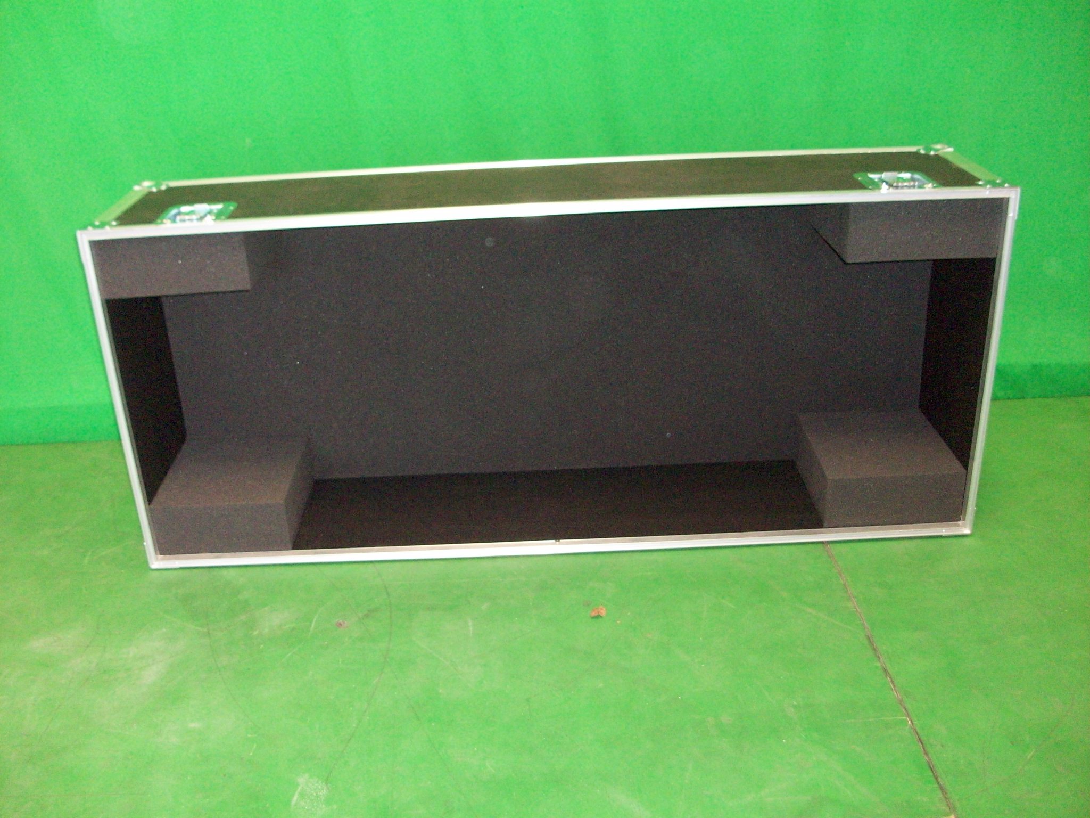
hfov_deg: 54.0
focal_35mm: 34
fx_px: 1071
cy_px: 409
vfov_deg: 41.8
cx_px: 545
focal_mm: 5.7
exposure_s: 1/60
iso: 200
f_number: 2.8
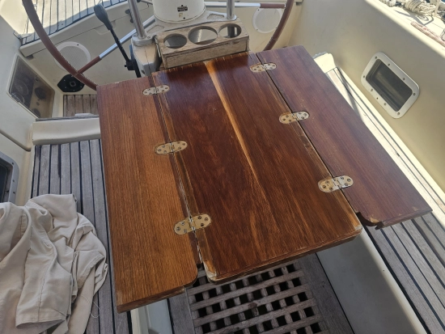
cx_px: 222
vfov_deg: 58.9
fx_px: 296
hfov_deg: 73.9
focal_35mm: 23
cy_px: 167
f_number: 1.7
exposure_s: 1/444
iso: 20
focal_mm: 6.3
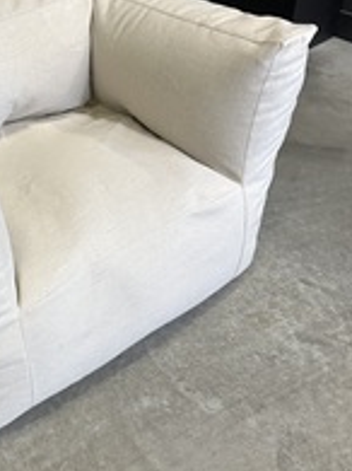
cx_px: 41
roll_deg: +3.2
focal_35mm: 46
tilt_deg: -40.0
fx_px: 624
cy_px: 216
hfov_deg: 30.2
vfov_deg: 41.2
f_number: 1.78
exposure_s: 1/50
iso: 160
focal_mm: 6.86
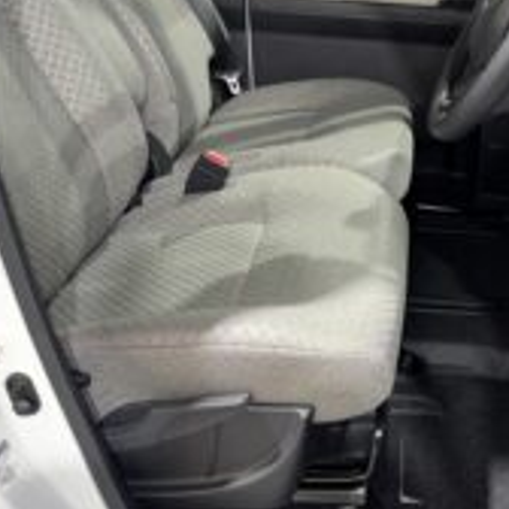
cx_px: 391
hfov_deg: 34.5
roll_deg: -0.8
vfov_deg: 35.3
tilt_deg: -23.9
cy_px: 232
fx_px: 799
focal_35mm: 48
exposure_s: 1/8
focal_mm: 5.96
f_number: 1.6
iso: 100
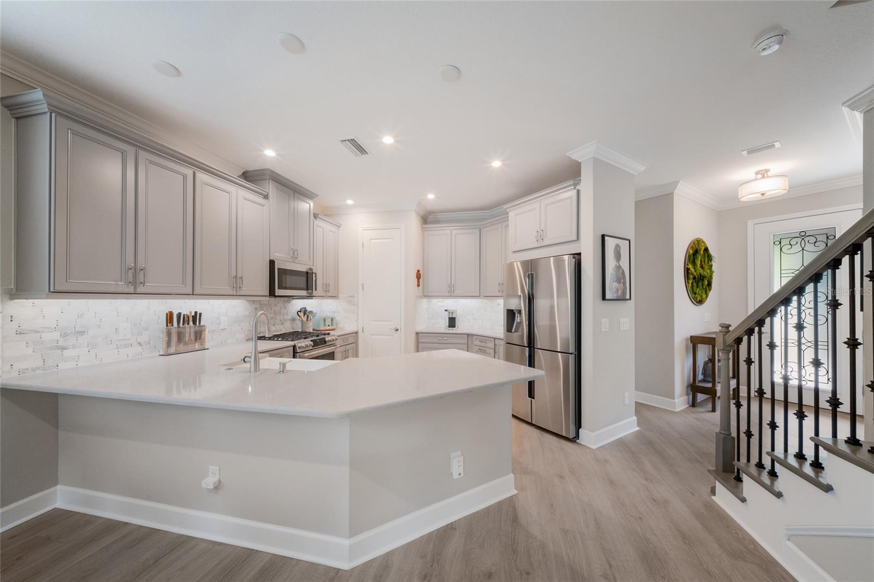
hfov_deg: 112.6
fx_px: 291
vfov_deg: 90.0
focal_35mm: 12
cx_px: 437
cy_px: 291
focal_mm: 12
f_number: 10
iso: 1100
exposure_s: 1/13
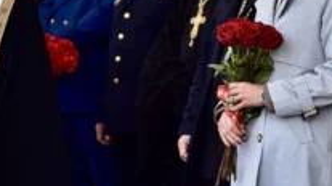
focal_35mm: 274
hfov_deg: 7.9
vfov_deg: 4.4
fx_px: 2410
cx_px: 289
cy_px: 12
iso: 320
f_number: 5.6
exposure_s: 1/160
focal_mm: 135
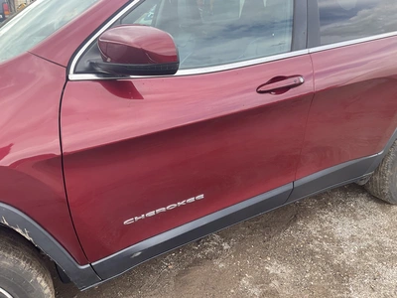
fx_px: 333
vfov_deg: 48.2
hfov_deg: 61.7
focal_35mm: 29
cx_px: 198
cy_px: 149
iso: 20
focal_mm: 3
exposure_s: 1/165
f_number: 1.8
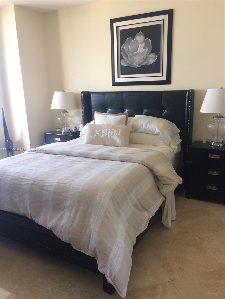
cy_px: 150
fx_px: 251
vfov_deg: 61.7
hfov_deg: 48.2
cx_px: 112
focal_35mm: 29
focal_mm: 4.15
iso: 40
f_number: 2.2
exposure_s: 1/40
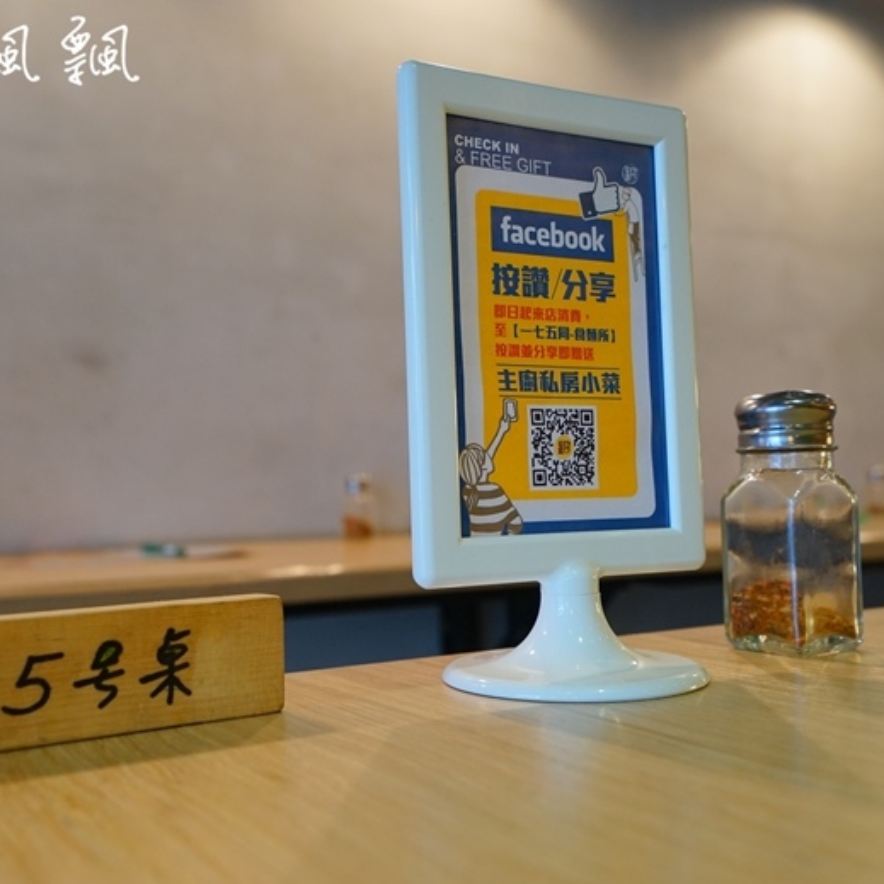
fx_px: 1098
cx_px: 375
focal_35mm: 38
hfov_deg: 43.7
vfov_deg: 43.9
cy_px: 445
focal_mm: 29
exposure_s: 1/40
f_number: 5.6
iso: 800
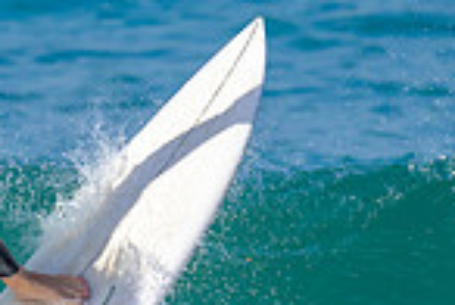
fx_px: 55104
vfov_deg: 0.3
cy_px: 290
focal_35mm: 4351
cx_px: -38
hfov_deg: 0.5
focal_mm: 800
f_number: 6.3
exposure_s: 1/2000
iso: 450
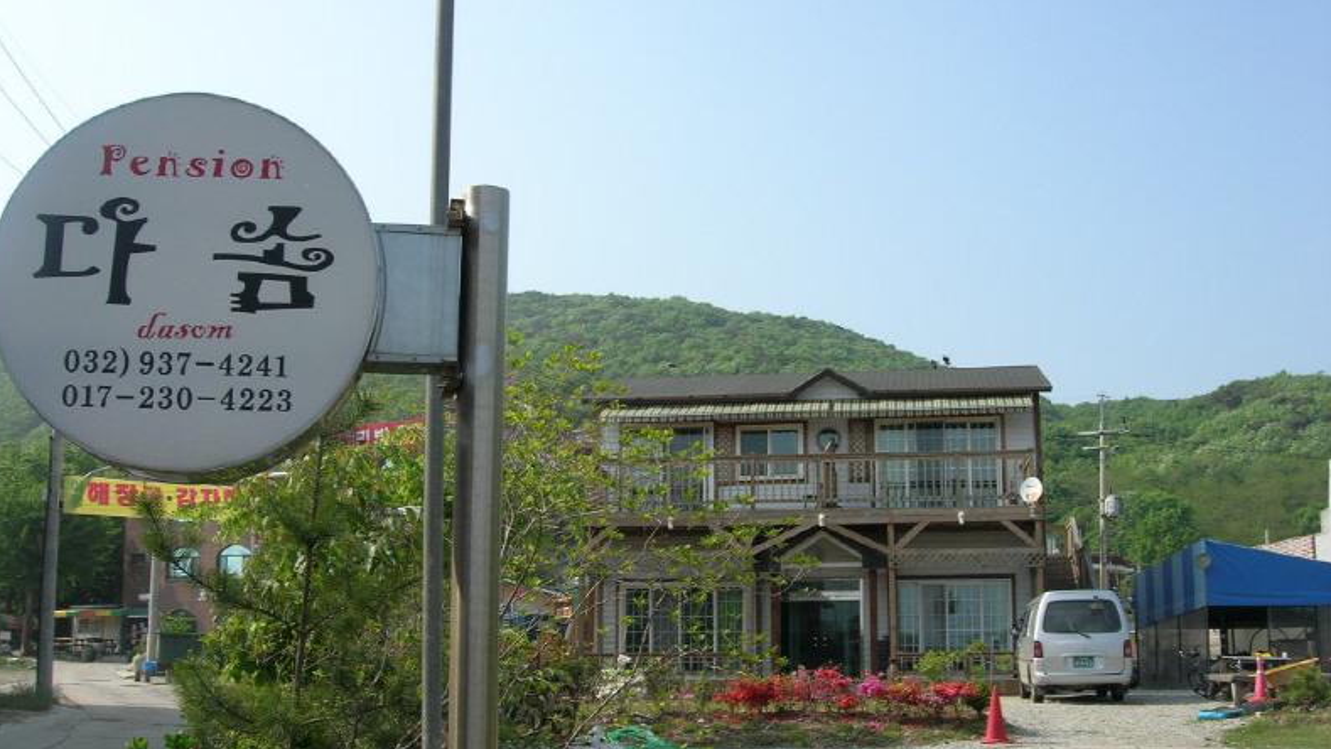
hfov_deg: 48.4
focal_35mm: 42
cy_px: 447
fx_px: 1482
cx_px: 660
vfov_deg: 28.3
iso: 64
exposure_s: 1/457
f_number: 4.8
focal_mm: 7.8
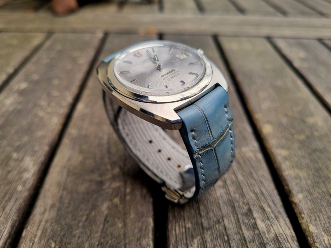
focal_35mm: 26
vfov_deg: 53.1
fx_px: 249
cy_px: 124
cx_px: 166
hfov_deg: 67.3
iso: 50
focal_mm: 5.4
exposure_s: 1/538
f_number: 1.8
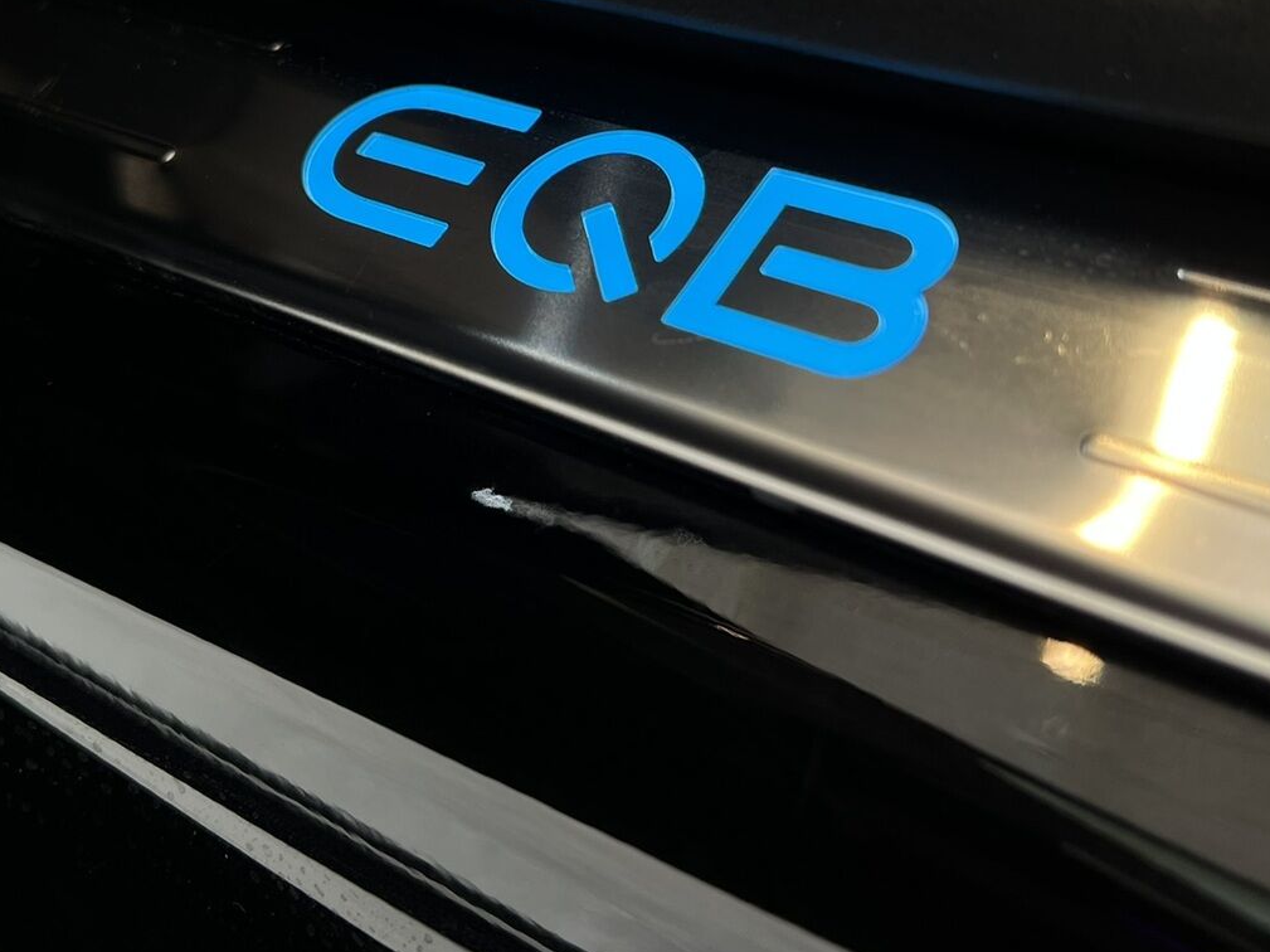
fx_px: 1614
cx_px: 604
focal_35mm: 44
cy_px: 275
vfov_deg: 32.4
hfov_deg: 42.9
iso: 100
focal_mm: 5.7
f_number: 1.5
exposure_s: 1/46
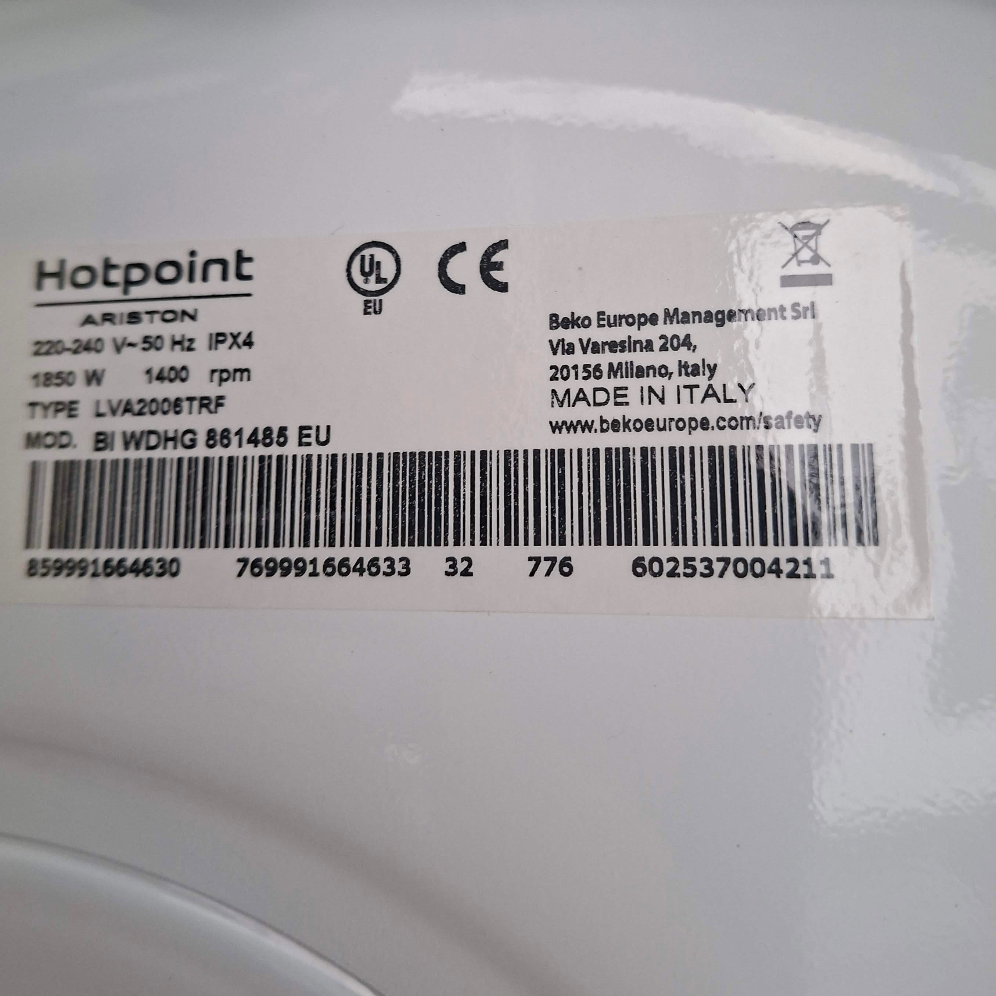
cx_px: 492
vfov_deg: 53.6
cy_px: 391
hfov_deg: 54.0
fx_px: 977
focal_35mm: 30
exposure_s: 1/50
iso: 200
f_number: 1.8
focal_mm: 5.54
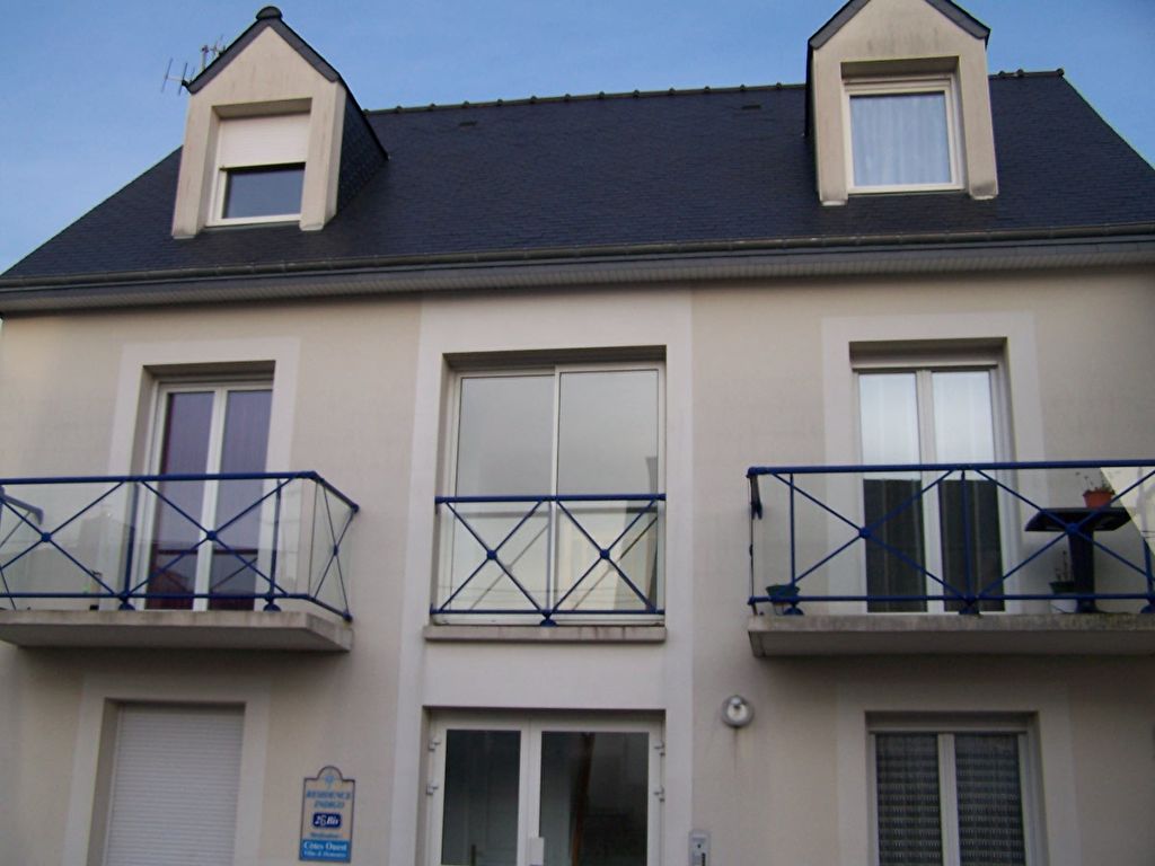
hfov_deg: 49.0
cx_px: 578
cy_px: 433
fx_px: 1268
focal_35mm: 38
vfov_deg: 37.7
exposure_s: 1/500
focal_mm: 6.3
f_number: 2.8
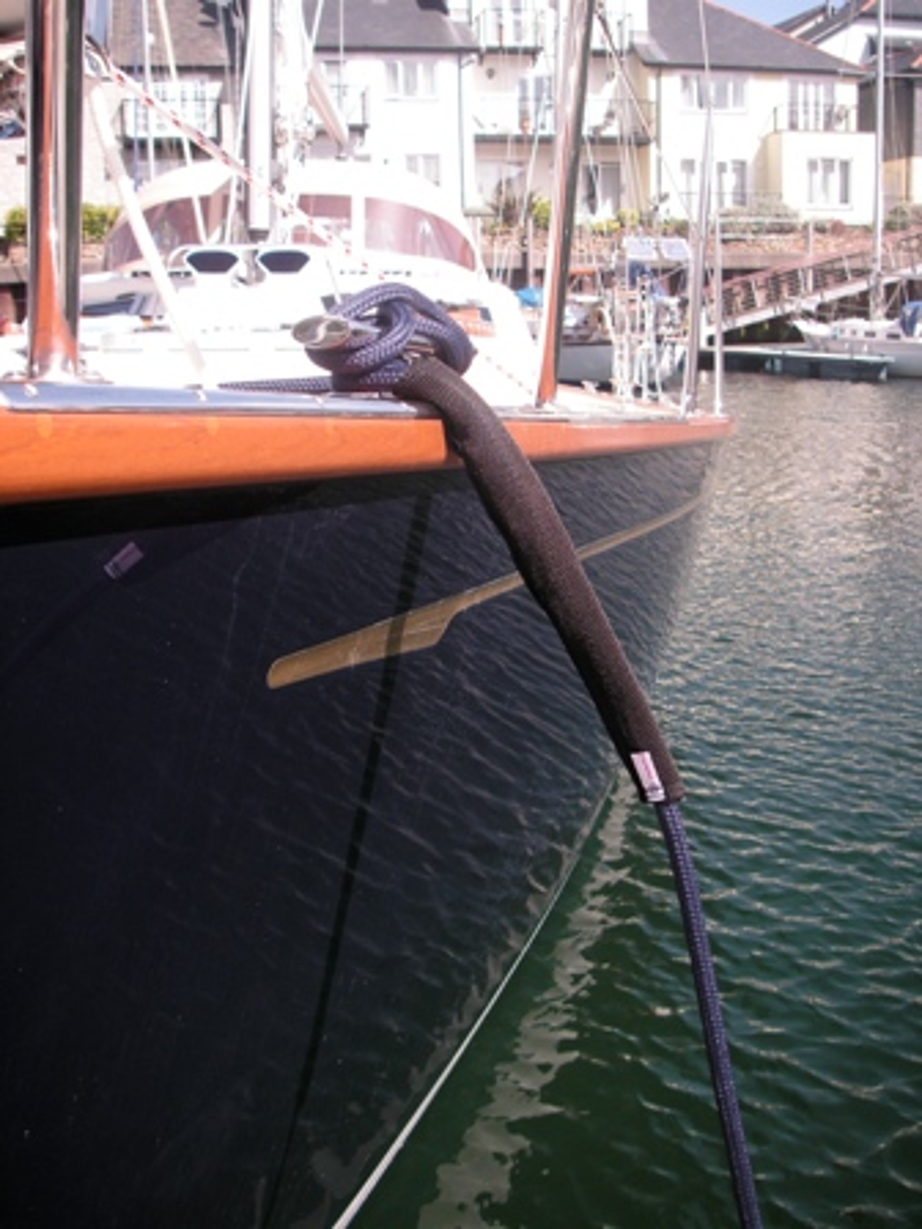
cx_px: 461
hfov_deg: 37.7
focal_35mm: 38
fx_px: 1350
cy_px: 614
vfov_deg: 49.0
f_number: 3.3
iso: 50
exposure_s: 1/350
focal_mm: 6.3
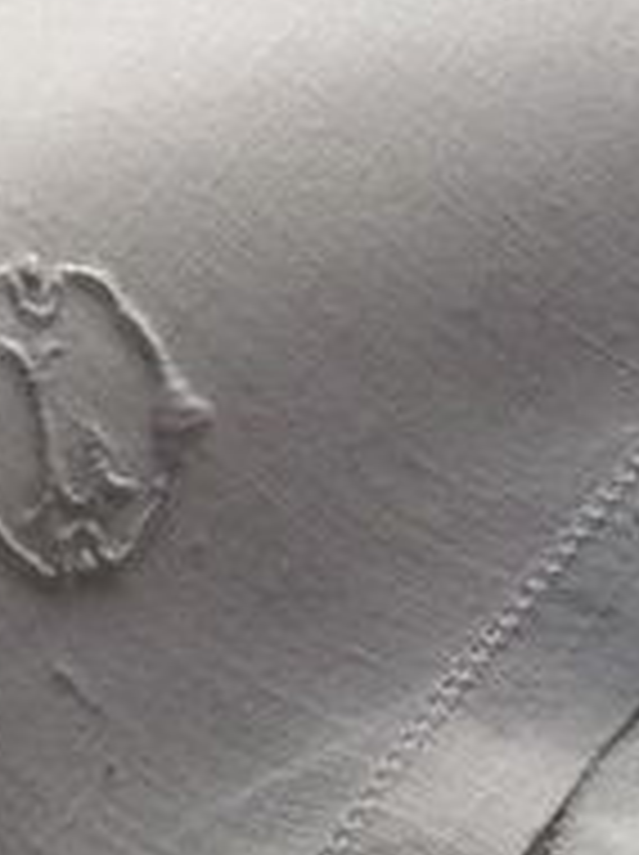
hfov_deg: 11.1
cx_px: -297
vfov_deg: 15.3
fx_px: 3182
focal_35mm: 129
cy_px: 387
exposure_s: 1/200
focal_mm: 5.8
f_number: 2.8
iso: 400
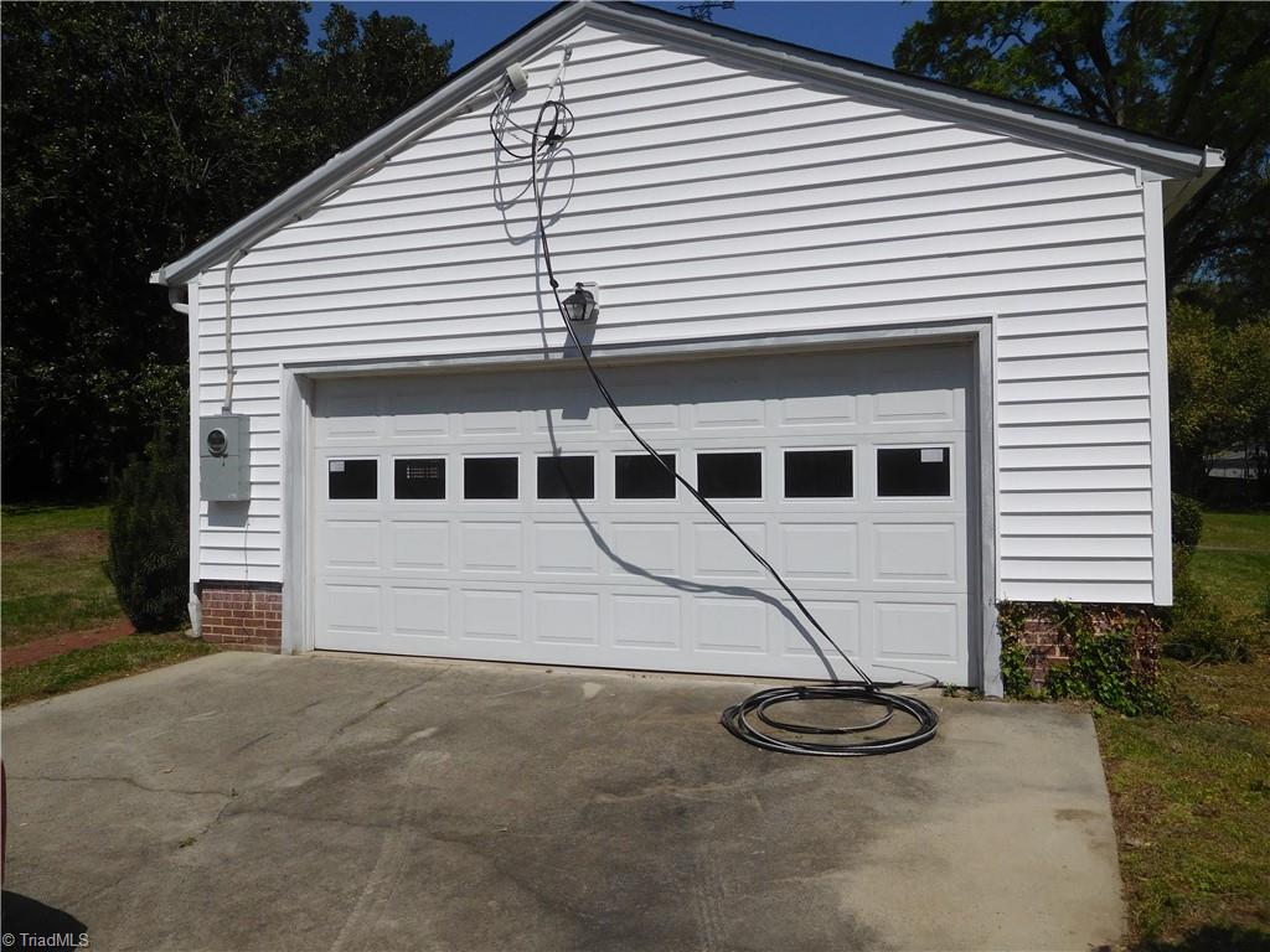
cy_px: 476
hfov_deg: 69.4
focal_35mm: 25
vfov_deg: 54.9
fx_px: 917
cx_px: 635
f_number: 6.8
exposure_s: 1/1500
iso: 125
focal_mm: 4.5
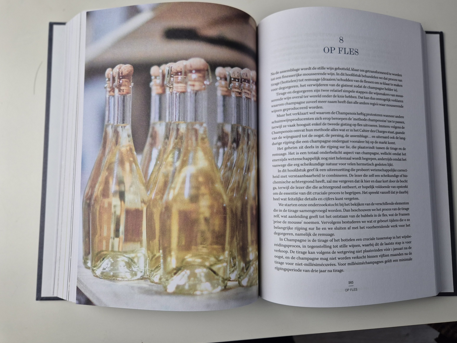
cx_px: 232
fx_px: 317
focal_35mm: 24
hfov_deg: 71.6
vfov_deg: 56.8
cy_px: 166
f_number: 1.8
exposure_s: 1/100
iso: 125
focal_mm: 5.4
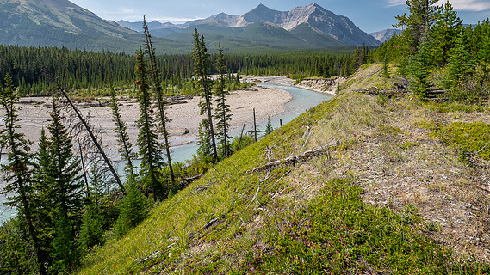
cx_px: 243
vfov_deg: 54.7
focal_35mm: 20
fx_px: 260
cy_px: 91
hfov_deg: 86.6
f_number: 8
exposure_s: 1/80
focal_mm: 9
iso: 200
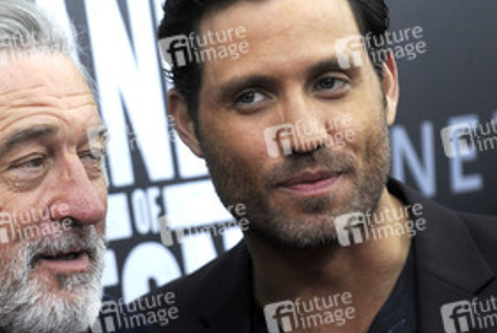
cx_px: 156
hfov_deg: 7.1
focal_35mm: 288
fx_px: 3980
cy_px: 181
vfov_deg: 4.8
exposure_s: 1/500
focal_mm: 180
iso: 1600
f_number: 5
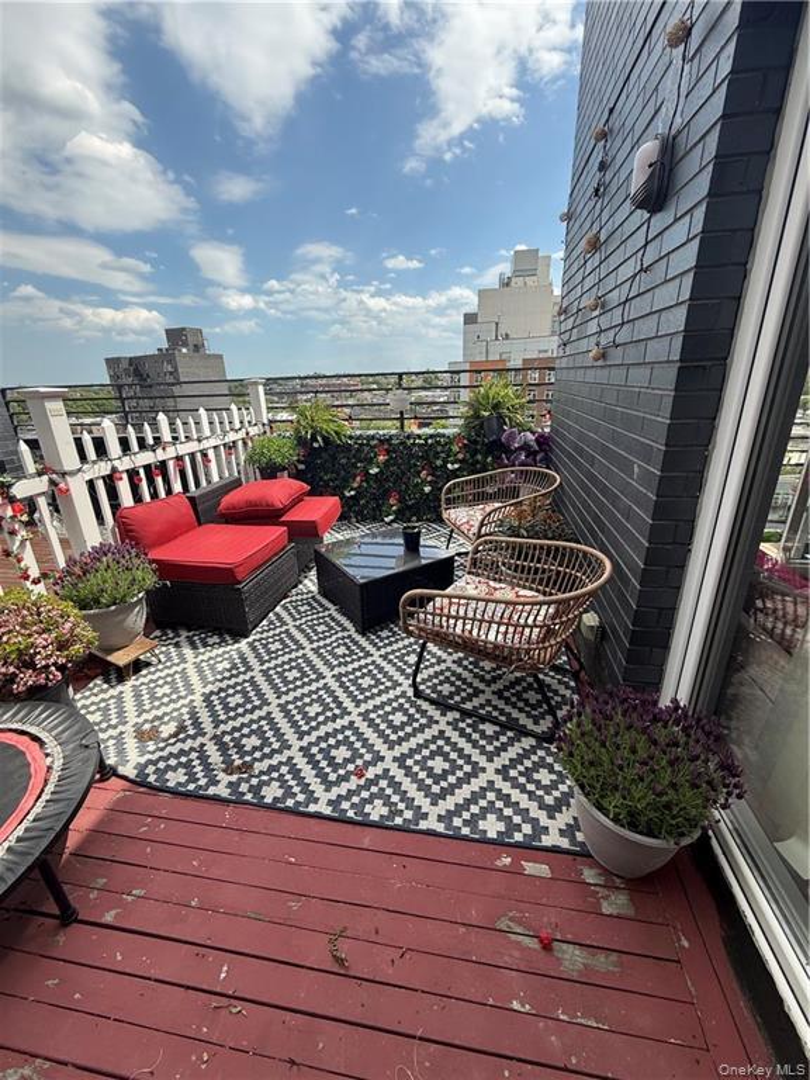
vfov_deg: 102.1
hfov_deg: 85.7
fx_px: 437
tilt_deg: -19.9
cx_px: 405
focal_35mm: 14
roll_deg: +1.9
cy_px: 540
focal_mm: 2.22
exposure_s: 1/1399
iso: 50
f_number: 2.2
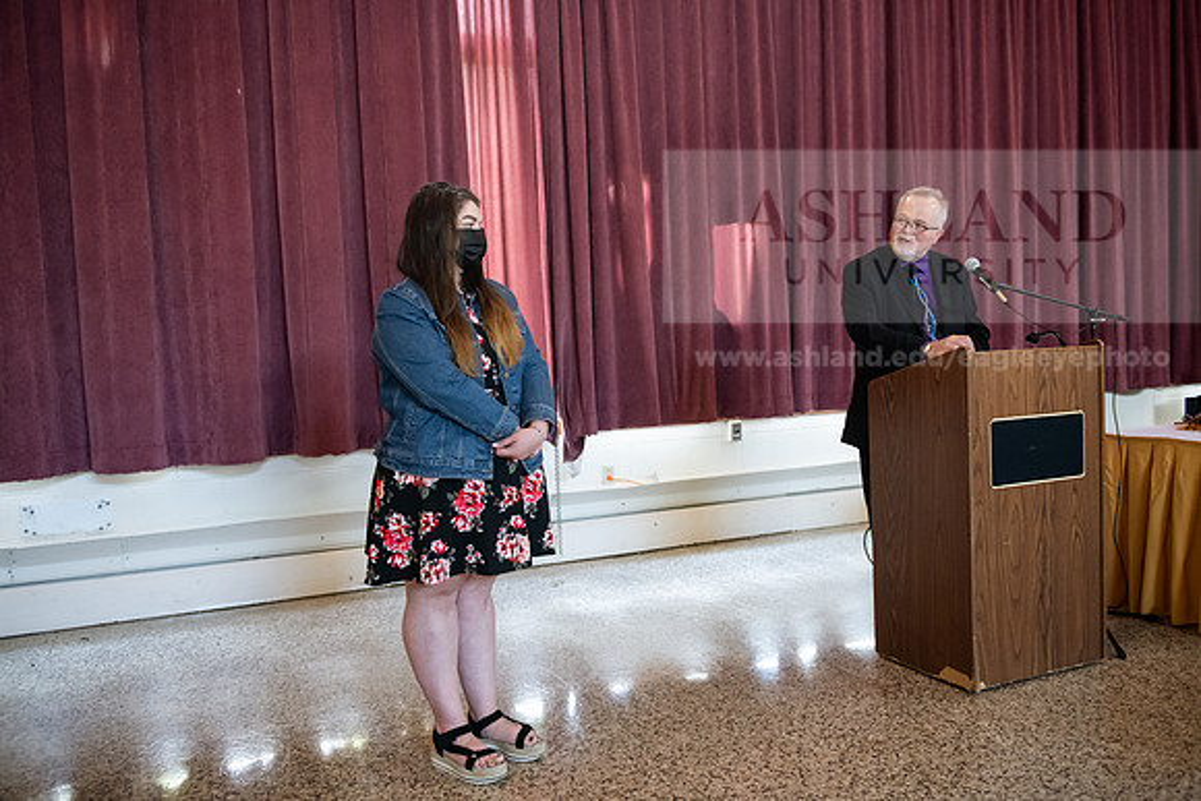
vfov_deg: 42.3
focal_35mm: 31
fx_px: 1034
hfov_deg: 60.3
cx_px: 600
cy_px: 400
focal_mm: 31
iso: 2500
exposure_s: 1/200
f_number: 3.2
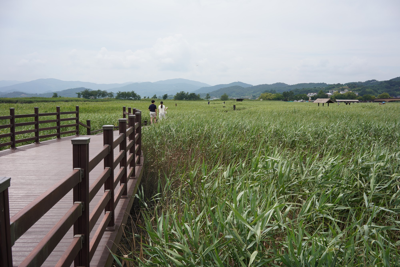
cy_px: 134
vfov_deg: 37.9
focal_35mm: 35
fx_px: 389
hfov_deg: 54.4
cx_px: 200
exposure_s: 1/100
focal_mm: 35
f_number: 13
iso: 100
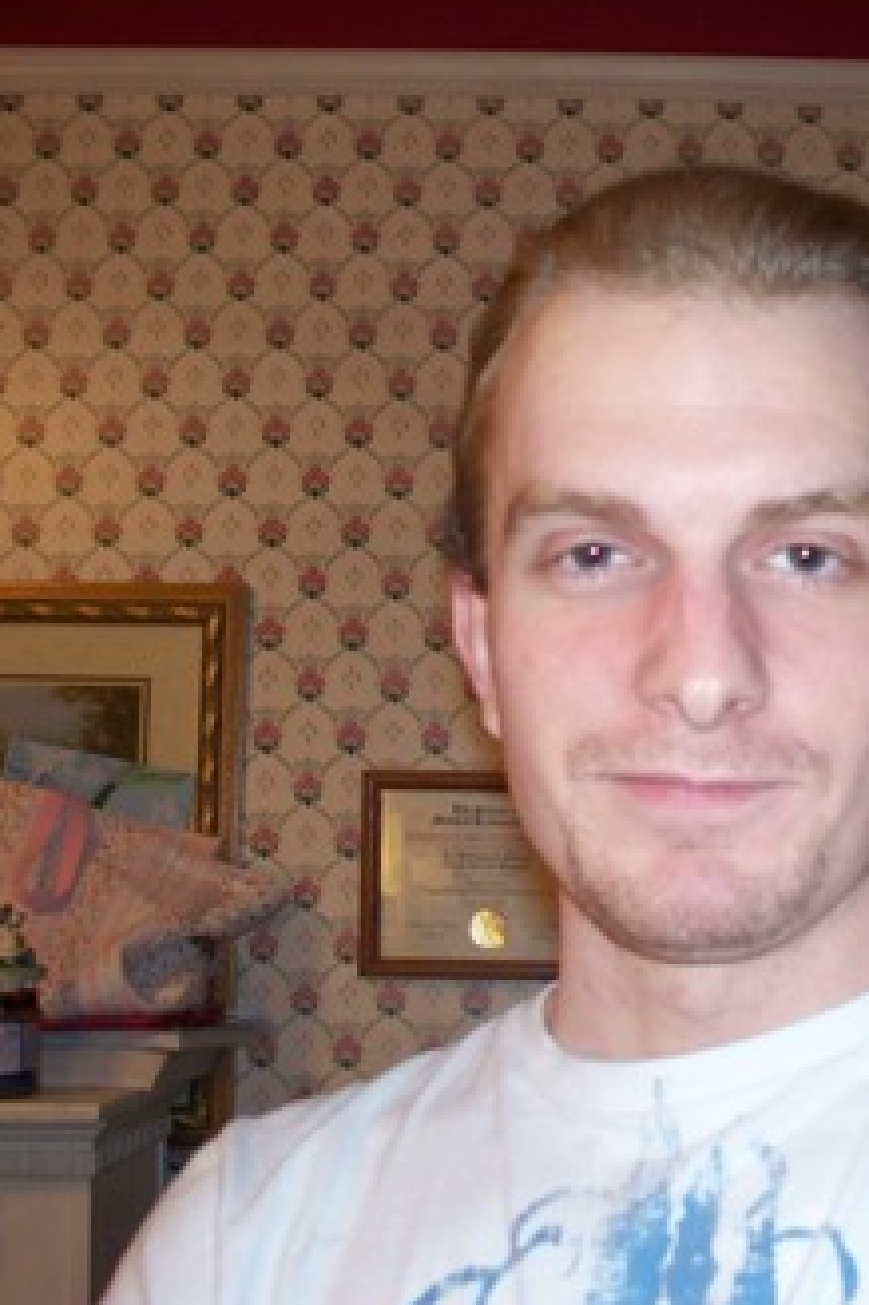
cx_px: 730
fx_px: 1848
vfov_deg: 38.9
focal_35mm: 51
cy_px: 654
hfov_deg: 25.9
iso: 200
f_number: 2.8
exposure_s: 1/30
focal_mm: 7.54
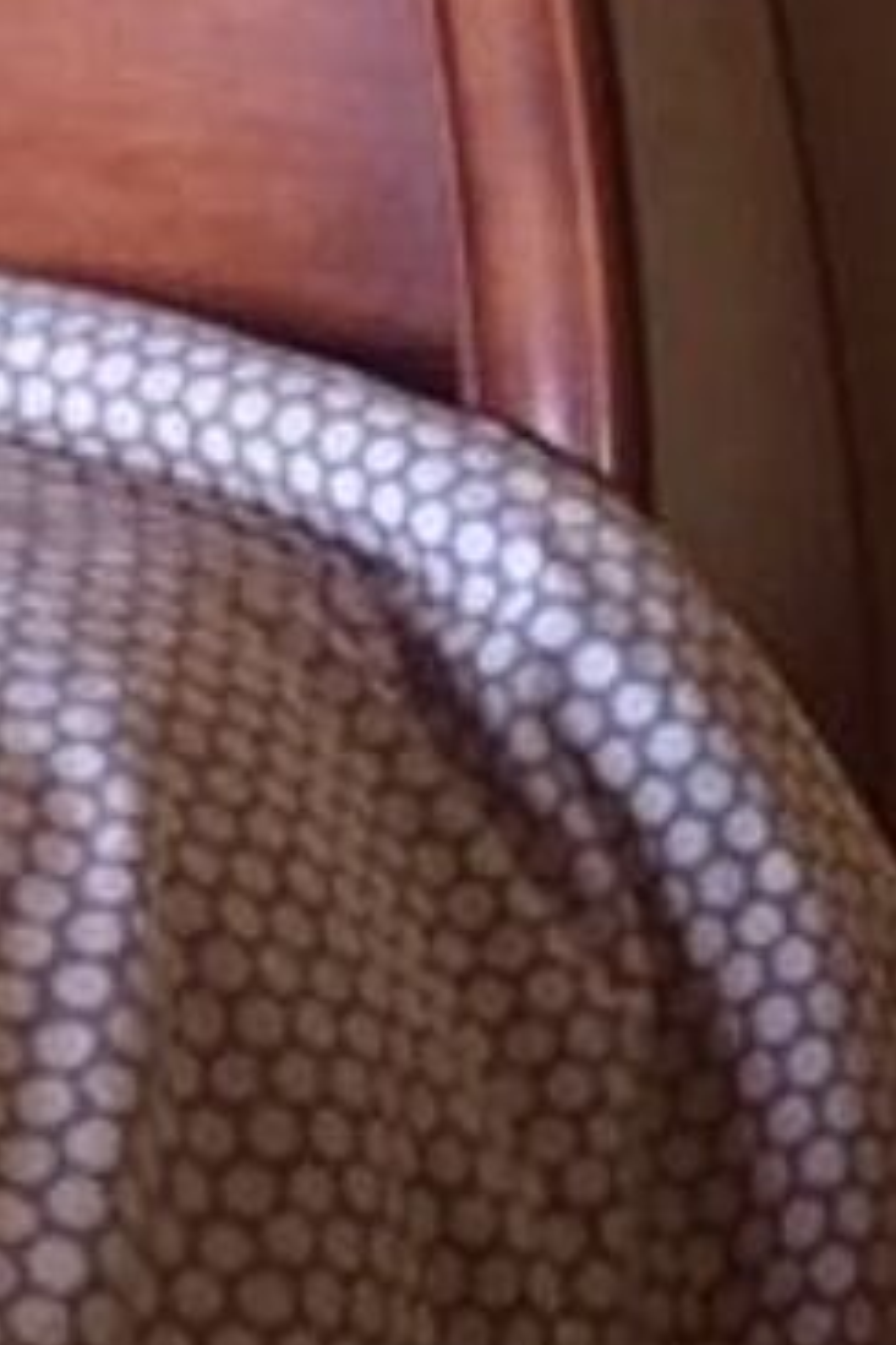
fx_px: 4106
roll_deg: +5.7
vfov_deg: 18.4
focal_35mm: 110
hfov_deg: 11.4
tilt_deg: -7.8
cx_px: 1711
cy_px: 263
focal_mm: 4.15
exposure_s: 1/17
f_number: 2.2
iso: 320
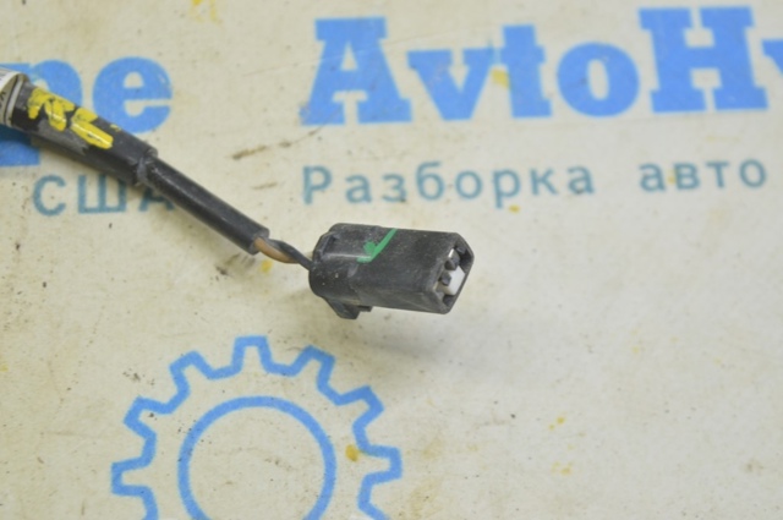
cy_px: 260
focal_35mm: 82
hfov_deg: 24.6
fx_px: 1792
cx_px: 392
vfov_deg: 16.5
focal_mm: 55
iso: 400
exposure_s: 1/20
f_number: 5.6
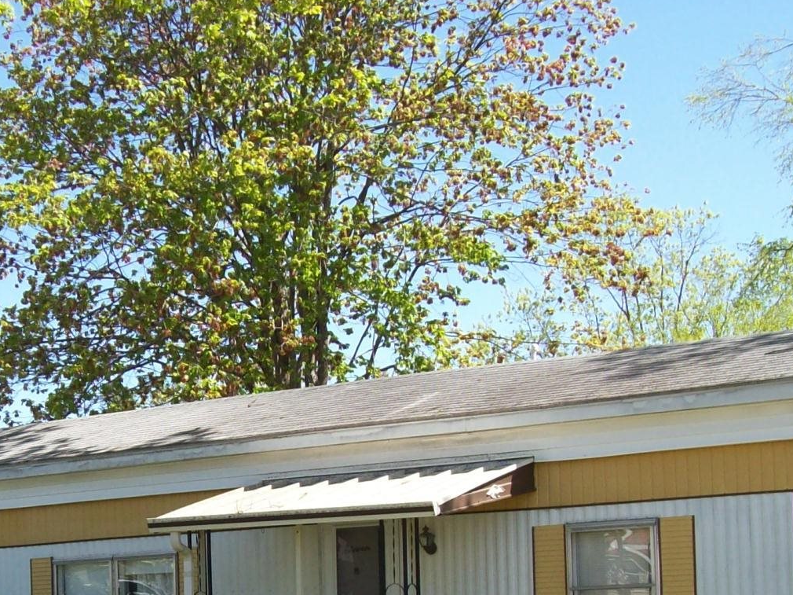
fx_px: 1672
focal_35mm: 73
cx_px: 224
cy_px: 557
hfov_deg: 26.4
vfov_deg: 19.7
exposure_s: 1/615
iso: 80
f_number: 2.7
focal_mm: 6
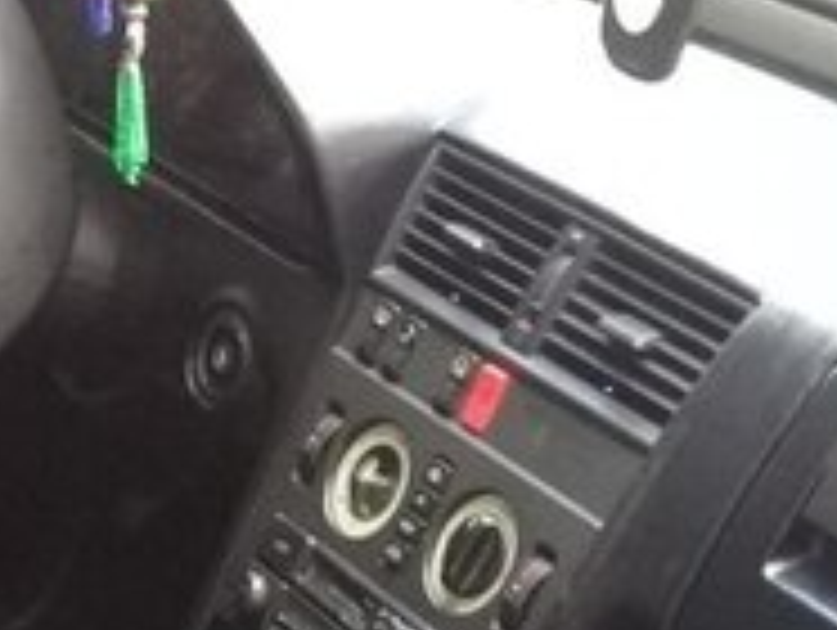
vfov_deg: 12.9
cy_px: 911
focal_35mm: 110
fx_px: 2663
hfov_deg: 17.9
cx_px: 369
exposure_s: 1/33
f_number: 2.2
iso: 200
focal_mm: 3.3
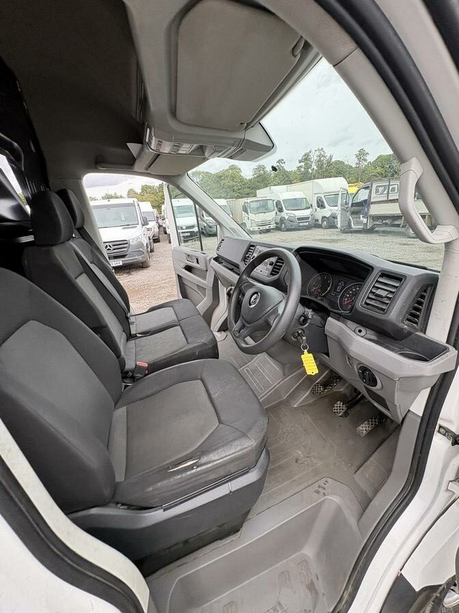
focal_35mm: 14
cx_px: 230
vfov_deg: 102.1
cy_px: 306
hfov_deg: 85.7
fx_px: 248
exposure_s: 1/134
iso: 40
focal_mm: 2.22
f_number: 2.2
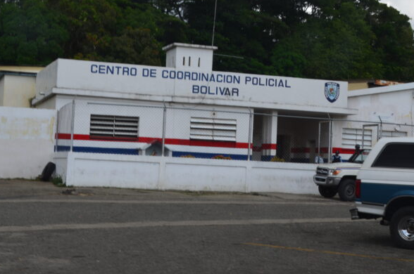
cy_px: 132
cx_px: 215
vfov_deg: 19.1
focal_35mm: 71
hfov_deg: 28.5
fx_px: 815
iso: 160
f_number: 11
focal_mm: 40
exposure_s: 1/125
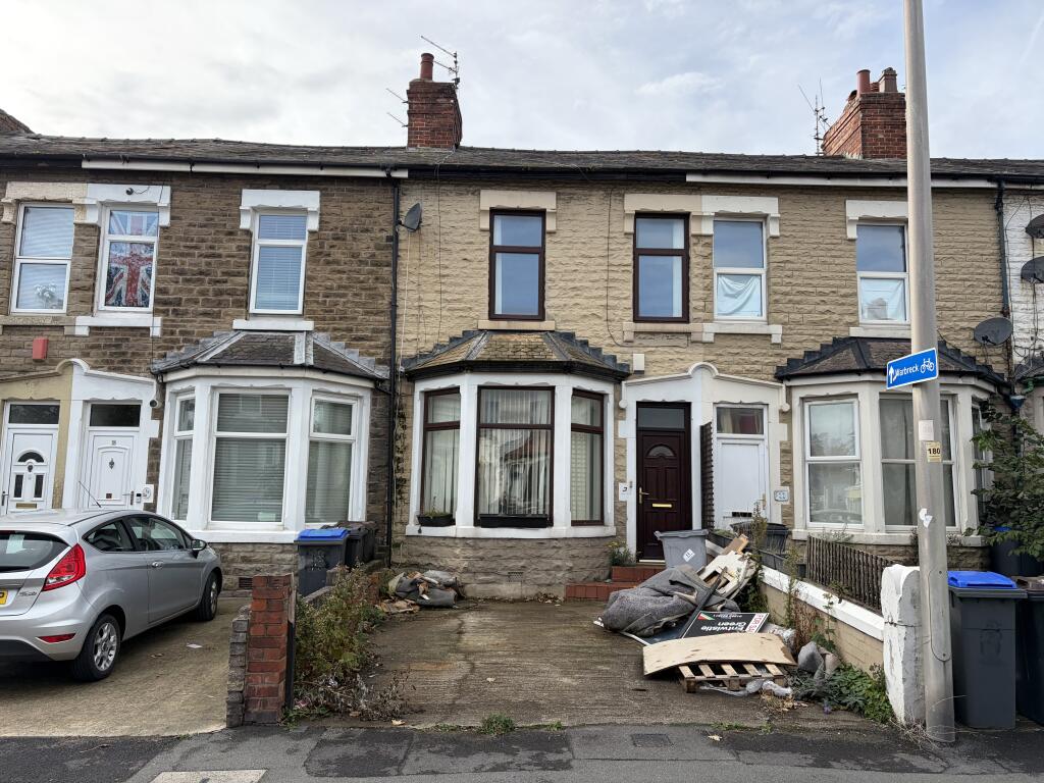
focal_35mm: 26
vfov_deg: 53.1
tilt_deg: +7.7
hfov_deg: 67.3
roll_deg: -1.2
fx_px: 784
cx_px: 522
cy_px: 392
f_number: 1.6
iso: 64
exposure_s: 1/1799
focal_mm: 5.96
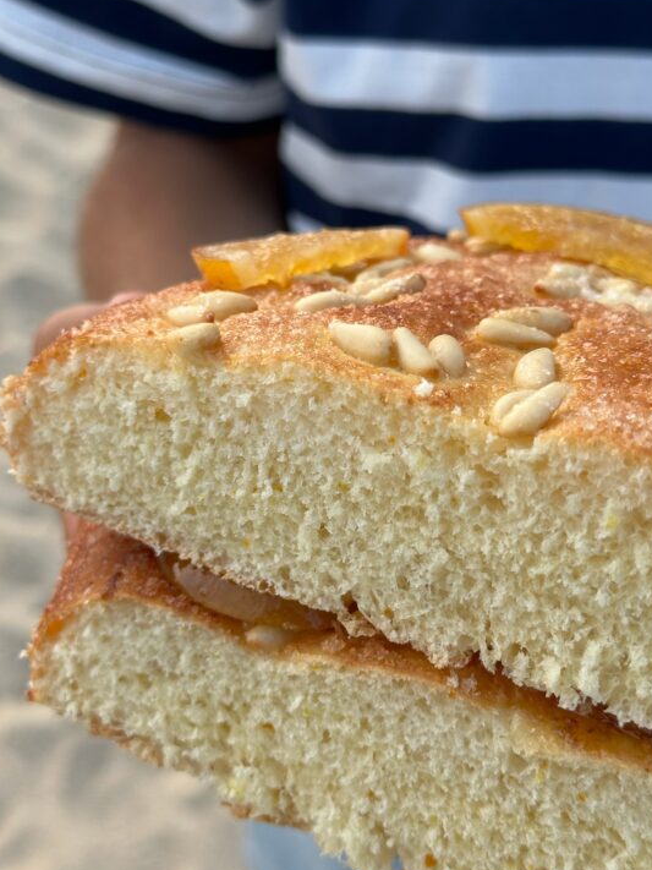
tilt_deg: -32.8
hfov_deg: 27.0
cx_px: 328
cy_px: 416
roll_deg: +0.5
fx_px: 1357
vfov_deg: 35.5
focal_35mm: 54
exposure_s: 1/187
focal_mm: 6.86
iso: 64
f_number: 1.78
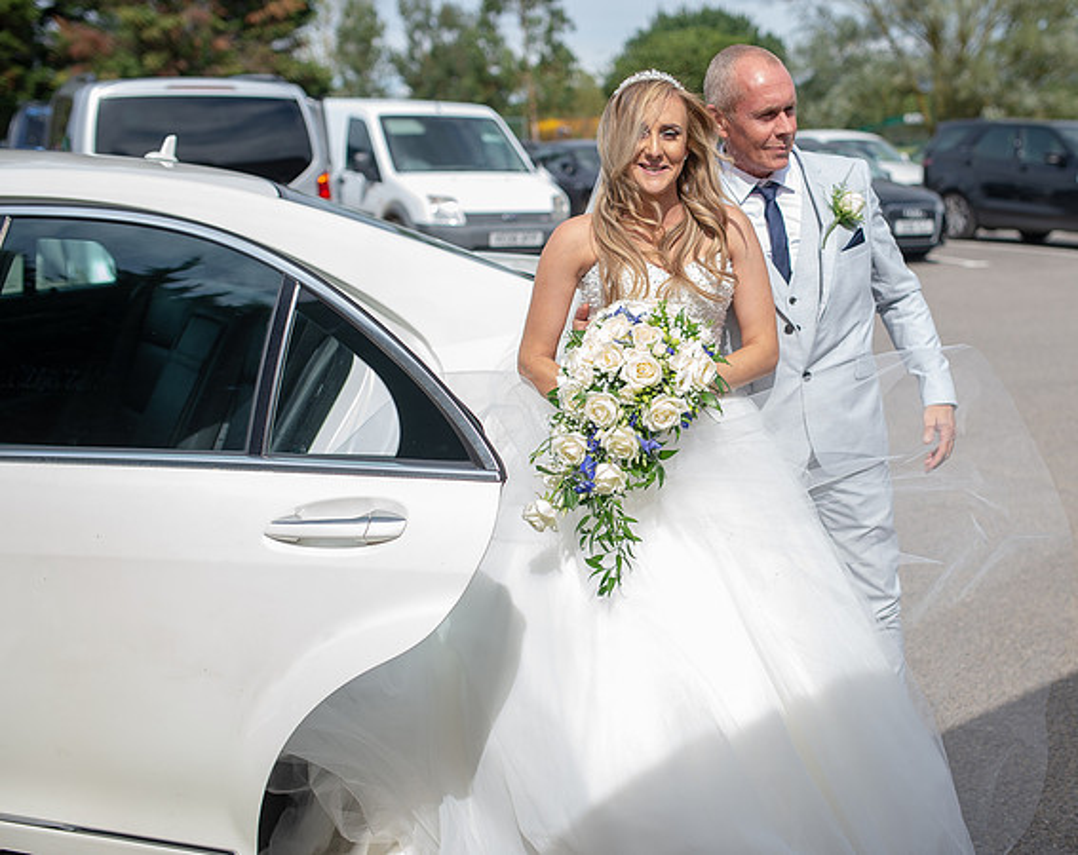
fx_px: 1331
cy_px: 444
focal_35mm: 42
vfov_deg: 35.6
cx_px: 678
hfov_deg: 43.7
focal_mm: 35
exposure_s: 1/1250
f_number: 2.8
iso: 100
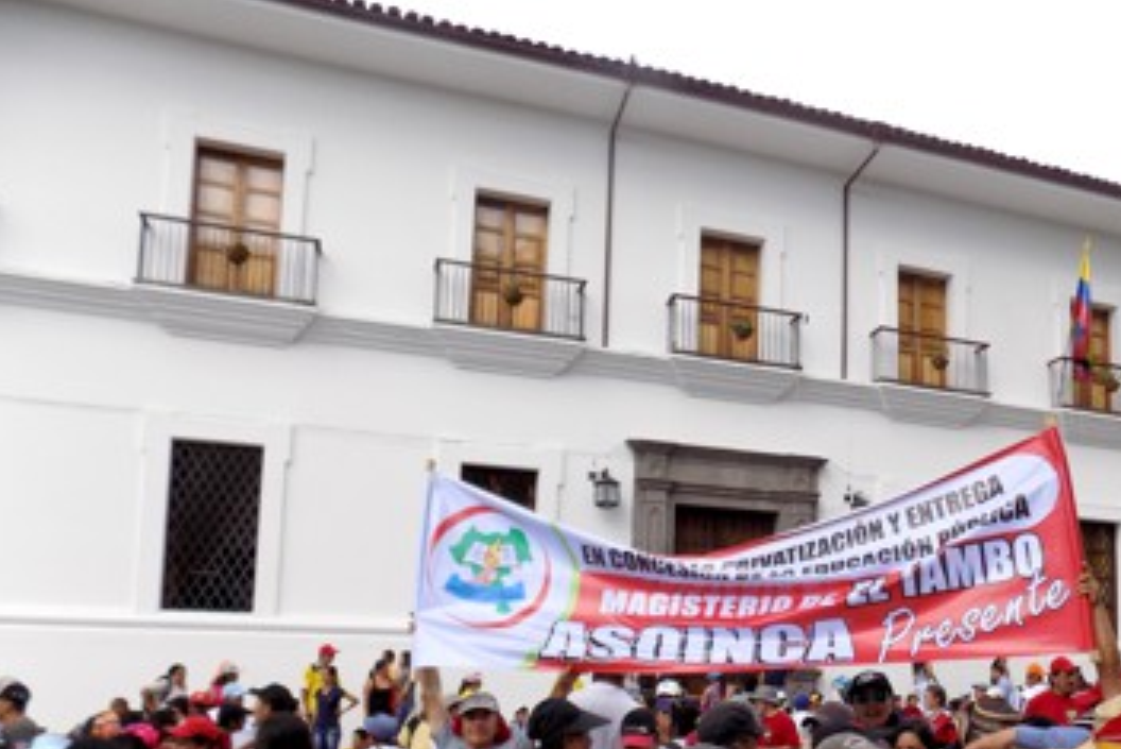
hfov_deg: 54.2
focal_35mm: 34
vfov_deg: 37.6
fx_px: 1059
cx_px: 783
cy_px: 594
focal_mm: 4
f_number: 3.1
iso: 80
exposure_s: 1/640
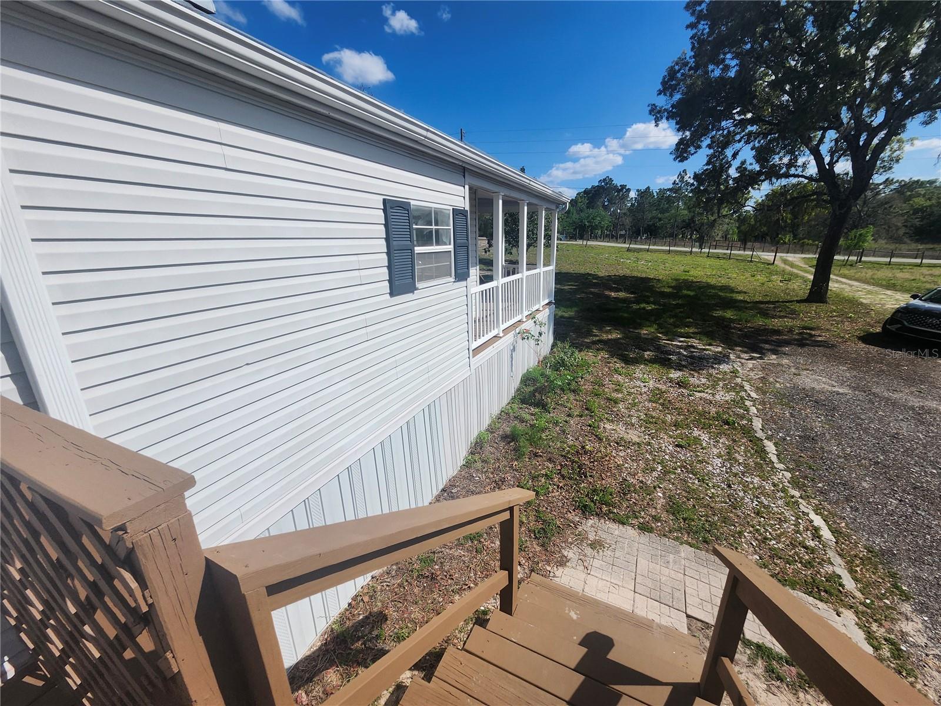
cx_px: 470
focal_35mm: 13
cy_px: 353
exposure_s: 1/2789
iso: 40
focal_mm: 1.74
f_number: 2.2
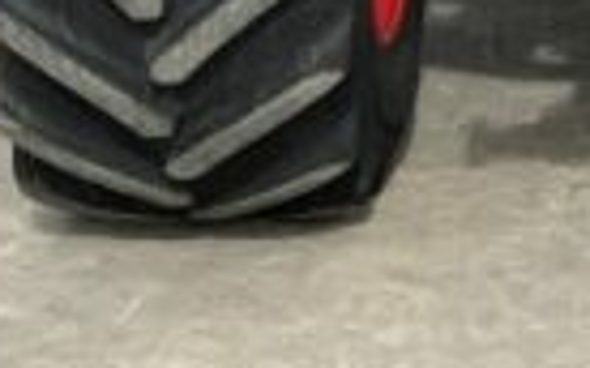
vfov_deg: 8.3
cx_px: 898
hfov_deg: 13.7
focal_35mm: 143
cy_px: -561
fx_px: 2297
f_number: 1.8
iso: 16
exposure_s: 1/1730
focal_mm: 3
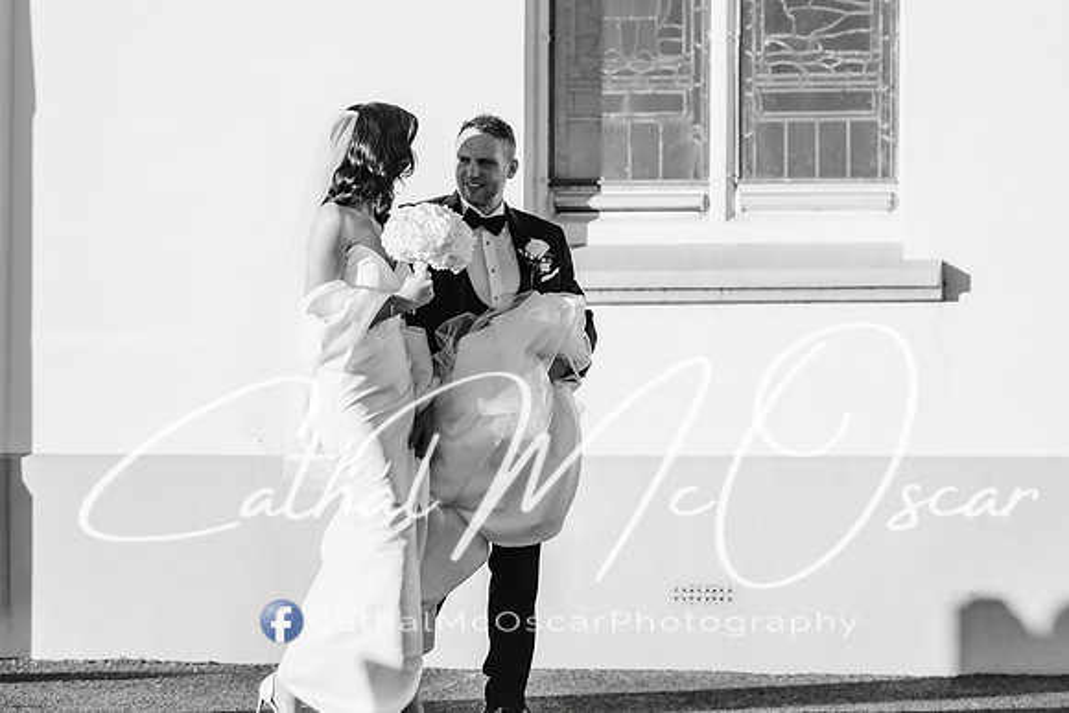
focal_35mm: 198
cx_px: 535
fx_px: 5889
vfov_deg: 6.9
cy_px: 320
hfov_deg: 10.4
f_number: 2.8
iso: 100
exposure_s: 1/1250
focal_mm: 175
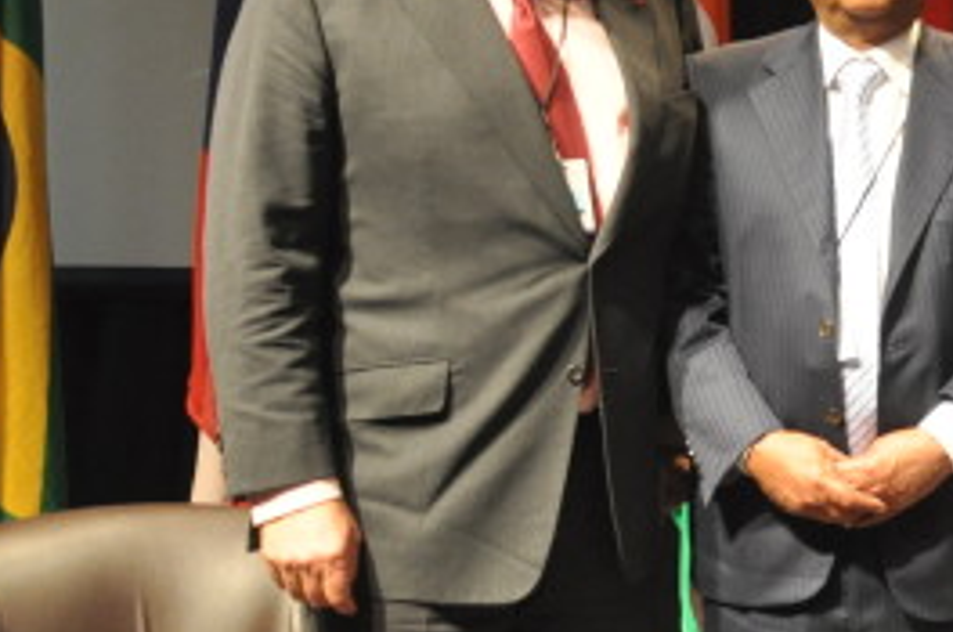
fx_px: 2431
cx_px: 1578
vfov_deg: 14.8
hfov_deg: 18.6
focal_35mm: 92
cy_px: 193
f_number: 3.5
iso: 800
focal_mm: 18
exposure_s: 1/40
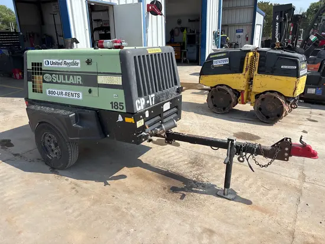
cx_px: 162
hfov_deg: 67.3
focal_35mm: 26
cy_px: 122
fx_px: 244
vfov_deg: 53.1
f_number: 1.6
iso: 50
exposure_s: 1/3205
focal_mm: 5.96
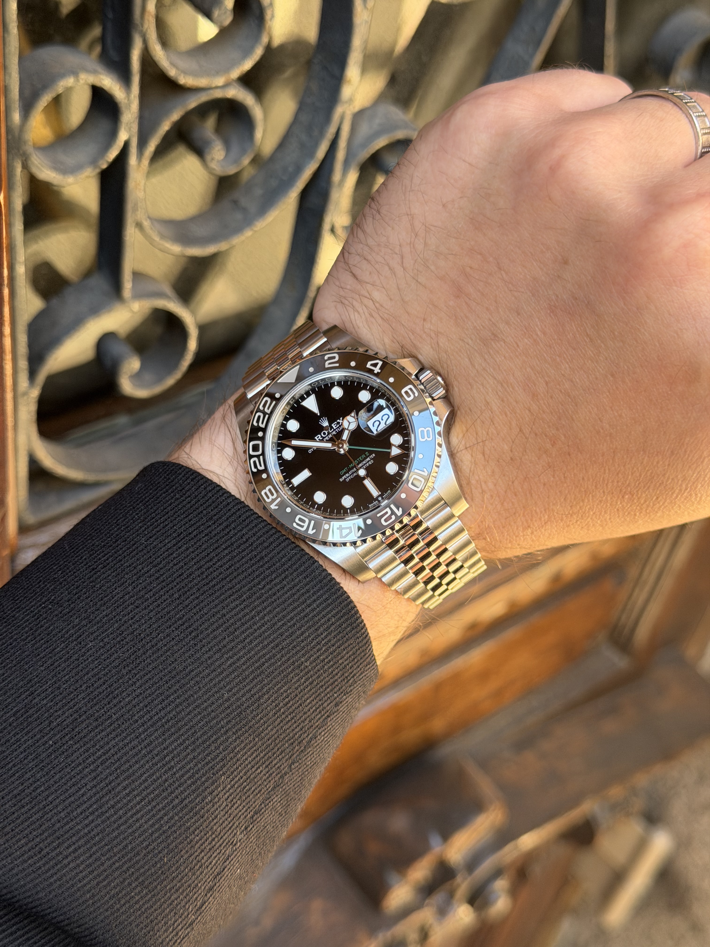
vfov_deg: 39.7
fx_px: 1313
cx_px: 355
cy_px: 474
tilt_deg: -44.5
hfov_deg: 30.3
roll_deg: -12.9
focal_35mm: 48
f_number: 1.78
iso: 100
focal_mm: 6.76
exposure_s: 1/89
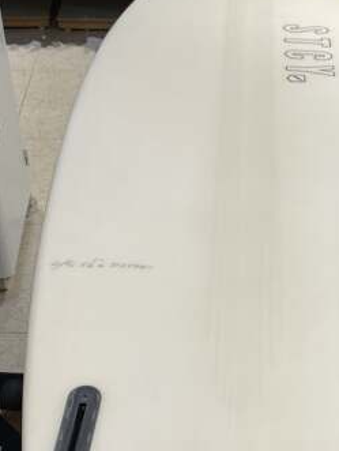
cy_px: 353
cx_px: 253
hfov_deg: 20.9
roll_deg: -0.3
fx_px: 912
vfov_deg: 27.3
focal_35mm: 70
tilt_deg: -43.3
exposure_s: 1/120
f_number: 1.8
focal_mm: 3
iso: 20
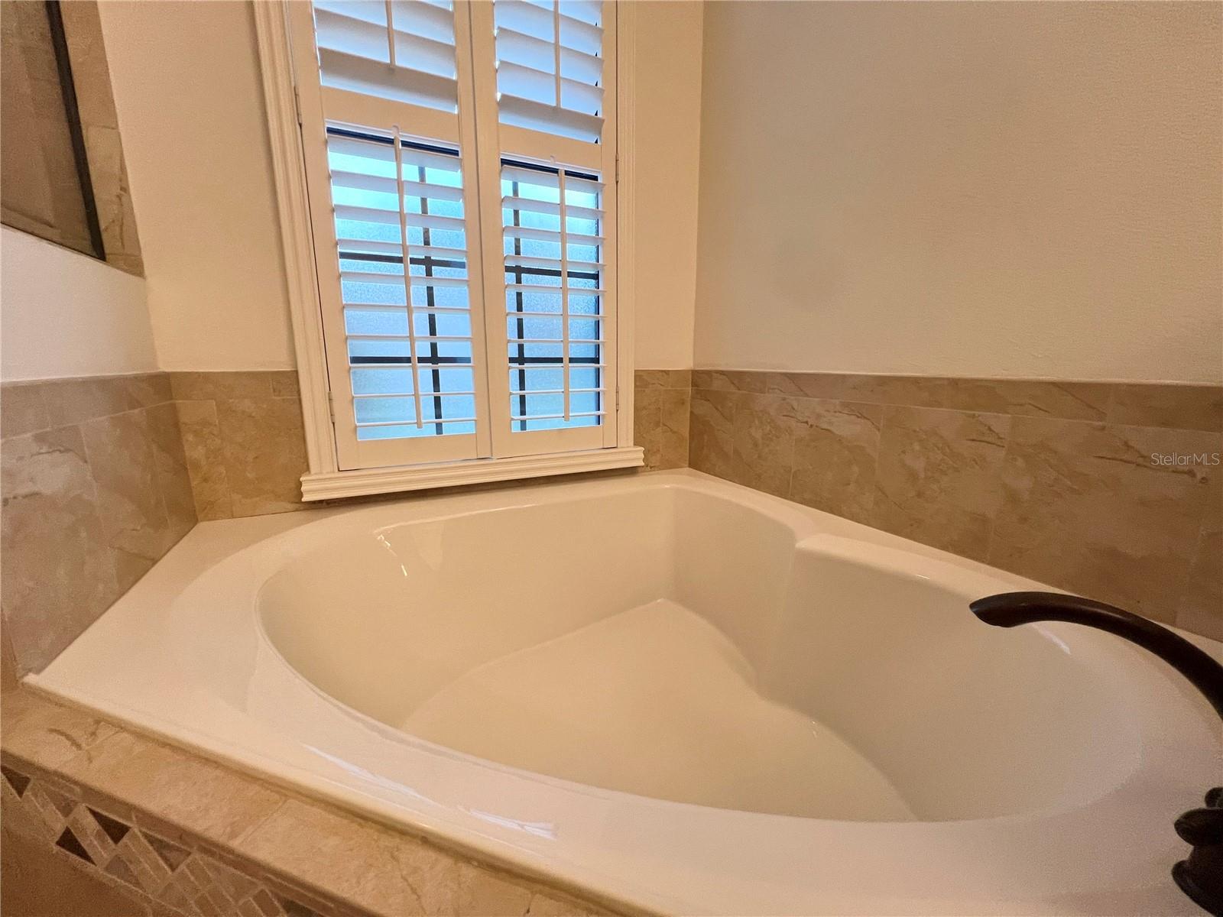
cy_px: 458
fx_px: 459
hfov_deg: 106.2
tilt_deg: -11.9
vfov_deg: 89.9
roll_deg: +0.4
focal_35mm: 13
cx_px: 612
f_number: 1.8
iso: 200
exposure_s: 1/60
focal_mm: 1.57
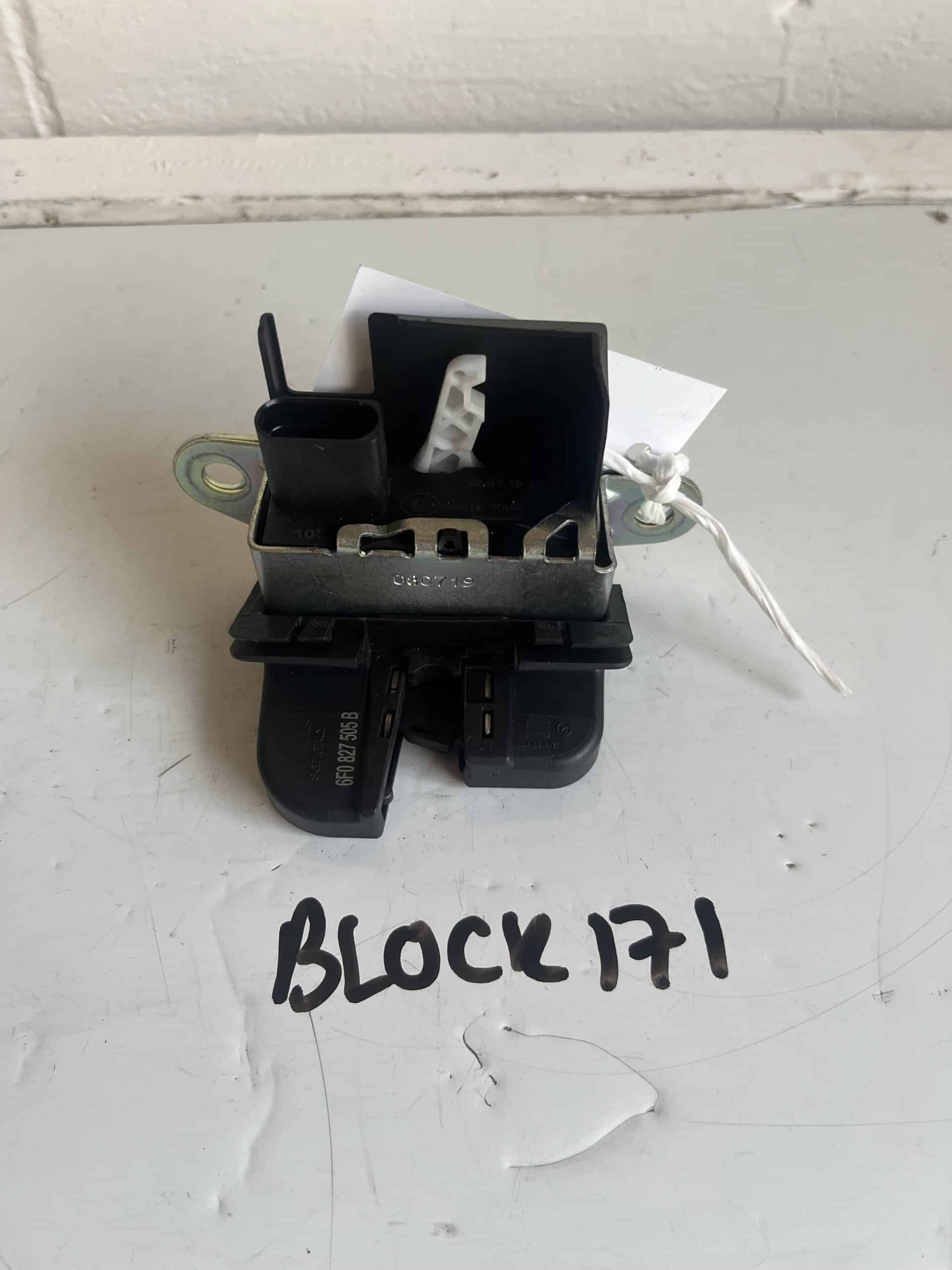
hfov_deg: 53.1
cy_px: 635
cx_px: 476
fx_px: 953
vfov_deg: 67.3
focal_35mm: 26
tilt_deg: -52.5
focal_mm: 5.1
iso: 125
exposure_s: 1/100
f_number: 1.6
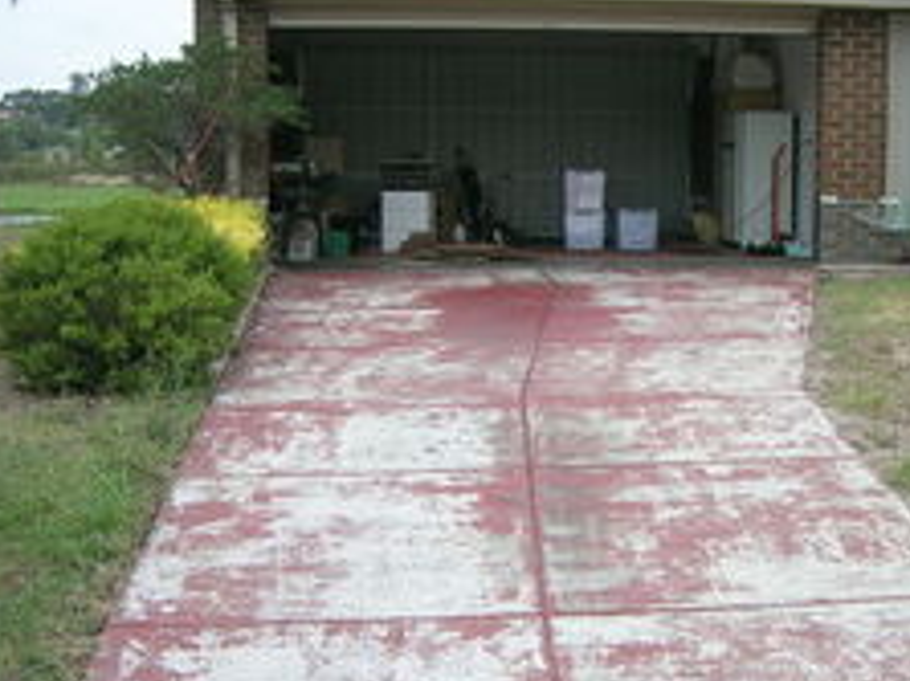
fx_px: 1445
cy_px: 418
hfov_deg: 34.6
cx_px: 604
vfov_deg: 26.5
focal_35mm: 55
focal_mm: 5.4
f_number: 2.8
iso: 50
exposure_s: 1/133
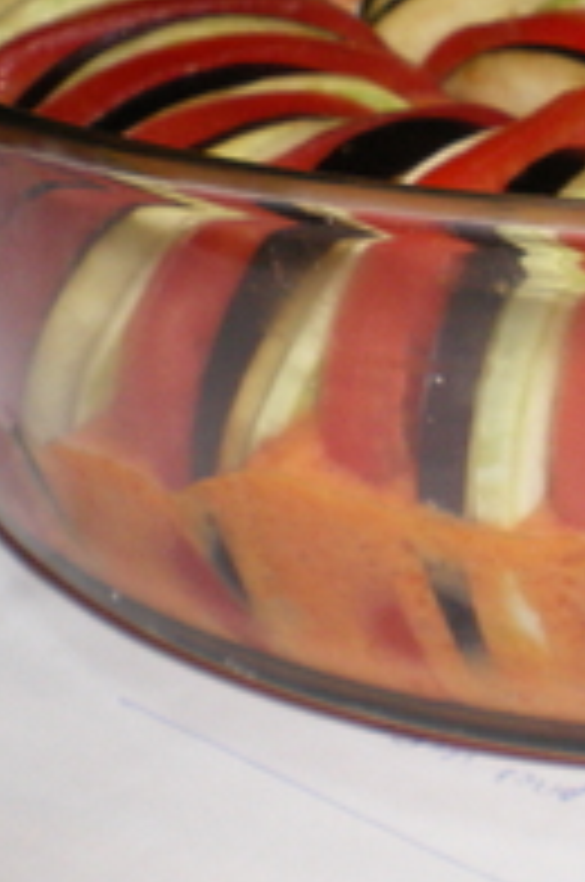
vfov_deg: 22.3
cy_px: 274
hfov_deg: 14.6
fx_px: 2226
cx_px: 630
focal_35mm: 91
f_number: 4.6
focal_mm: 6.3
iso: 250
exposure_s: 1/50
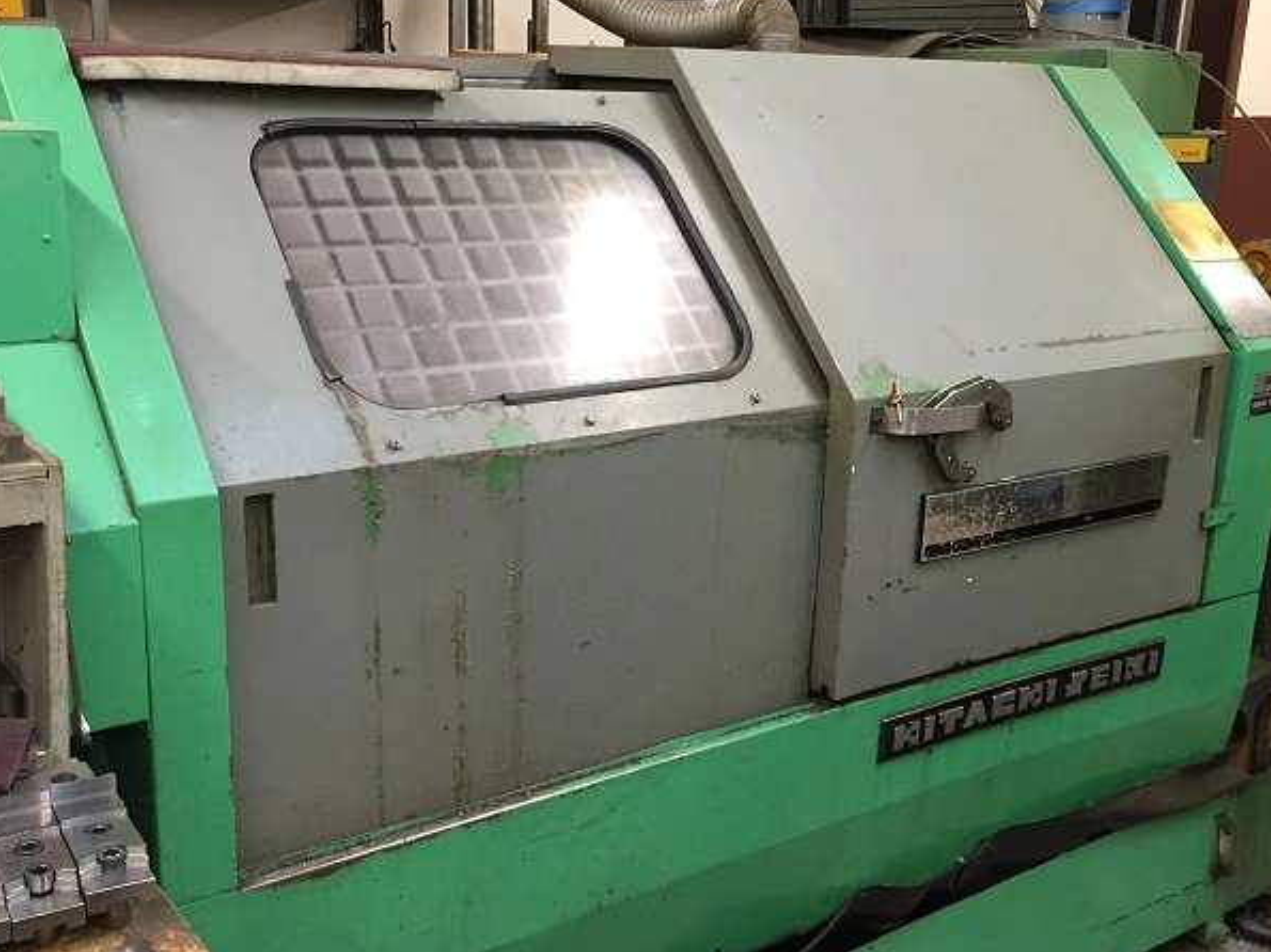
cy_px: 482
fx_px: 1432
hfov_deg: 47.9
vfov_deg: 36.8
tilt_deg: -15.0
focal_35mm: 39
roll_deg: -1.2
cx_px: 605
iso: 125
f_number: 2.2
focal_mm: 4.15
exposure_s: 1/30
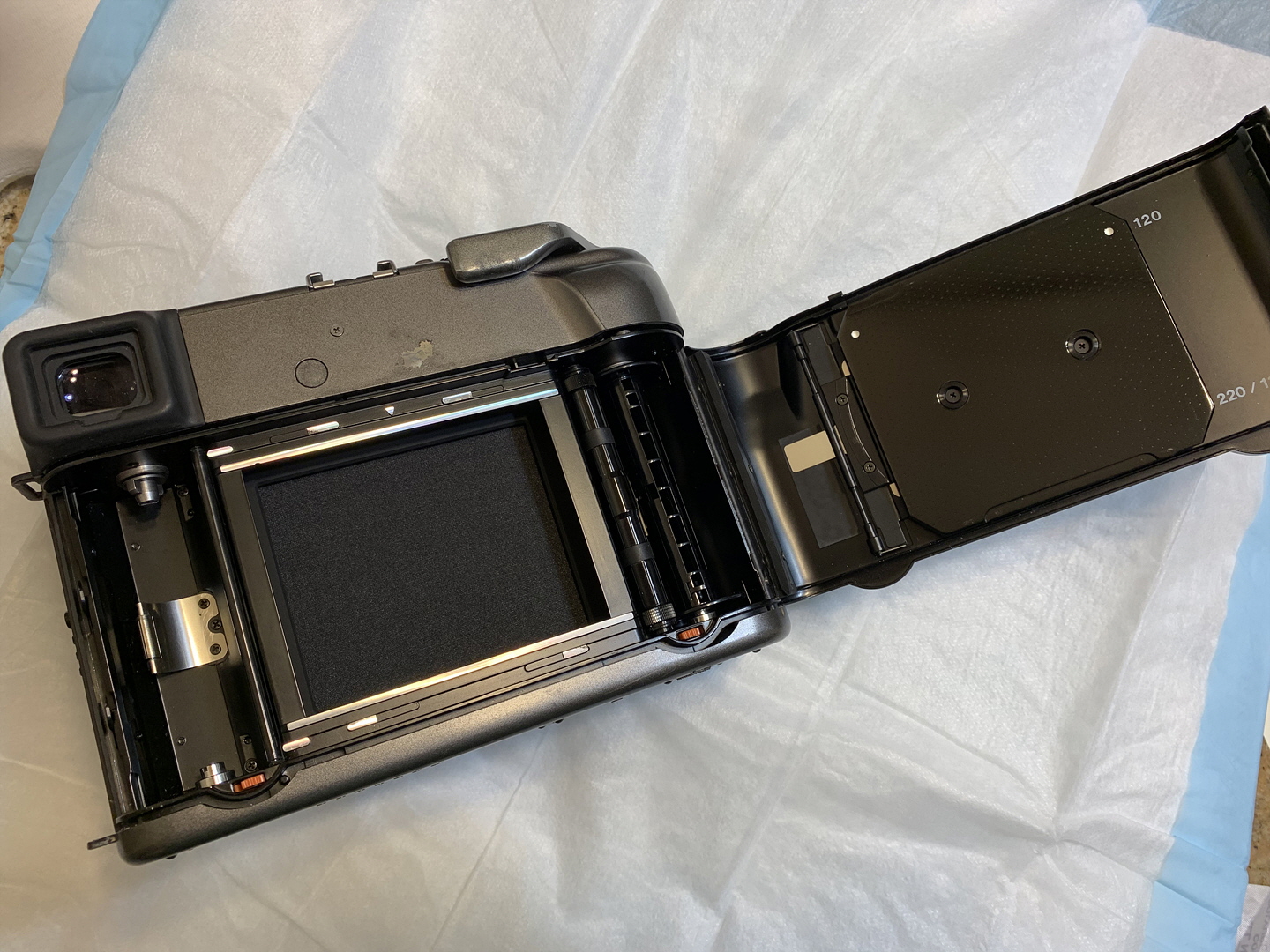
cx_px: 635
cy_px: 476
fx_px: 954
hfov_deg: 67.3
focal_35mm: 26
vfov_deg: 53.1
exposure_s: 1/60
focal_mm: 4.25
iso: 50
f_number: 1.8
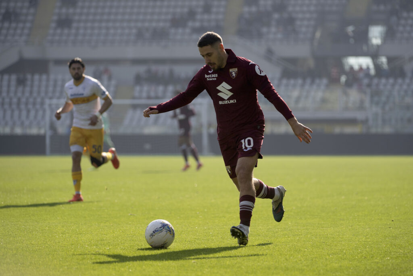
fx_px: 2295
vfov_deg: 6.9
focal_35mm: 200
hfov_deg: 10.3
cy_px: 138
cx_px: 206
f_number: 4
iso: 250
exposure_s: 1/1250
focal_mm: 200
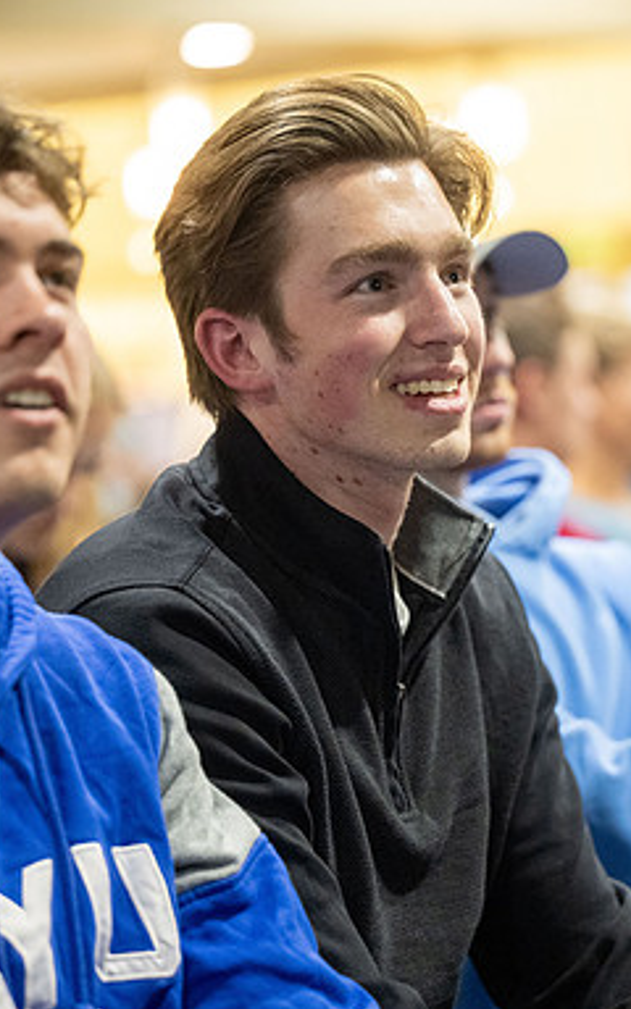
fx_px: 4237
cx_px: 494
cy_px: 506
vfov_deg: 13.6
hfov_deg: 8.5
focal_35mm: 154
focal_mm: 100
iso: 6400
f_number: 2.8
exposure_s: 1/250
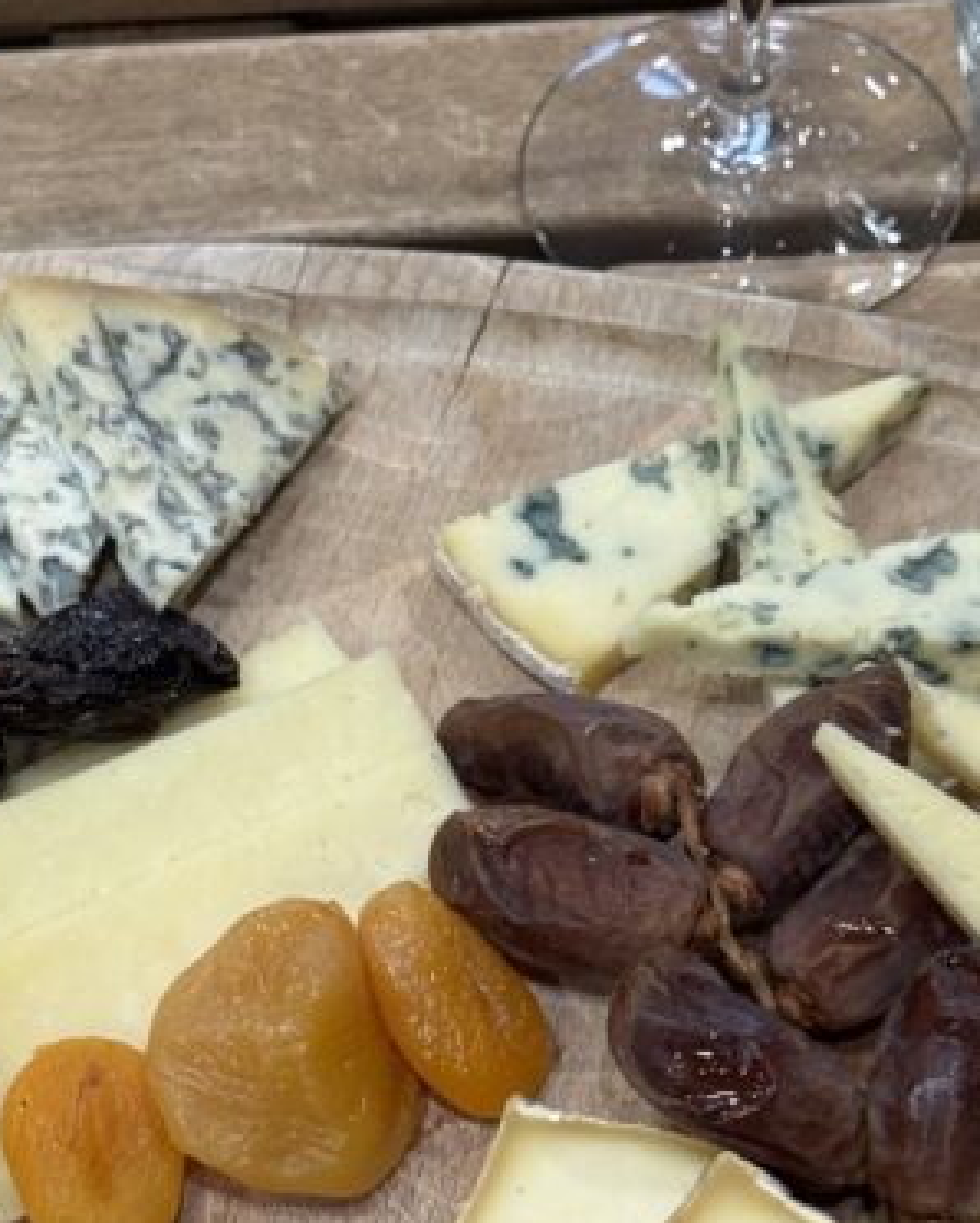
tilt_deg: -54.0
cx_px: 375
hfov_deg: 12.0
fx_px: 4673
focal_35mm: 129
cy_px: 1045
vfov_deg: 14.8
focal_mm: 6.76
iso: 100
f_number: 1.78
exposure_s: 1/50
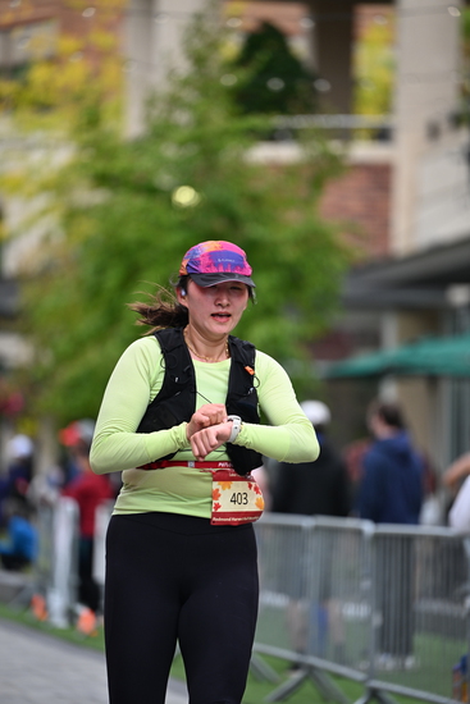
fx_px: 3816
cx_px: 235
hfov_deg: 7.0
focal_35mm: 195
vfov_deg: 10.5
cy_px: 352
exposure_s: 1/2000
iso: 640
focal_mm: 195
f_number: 2.8
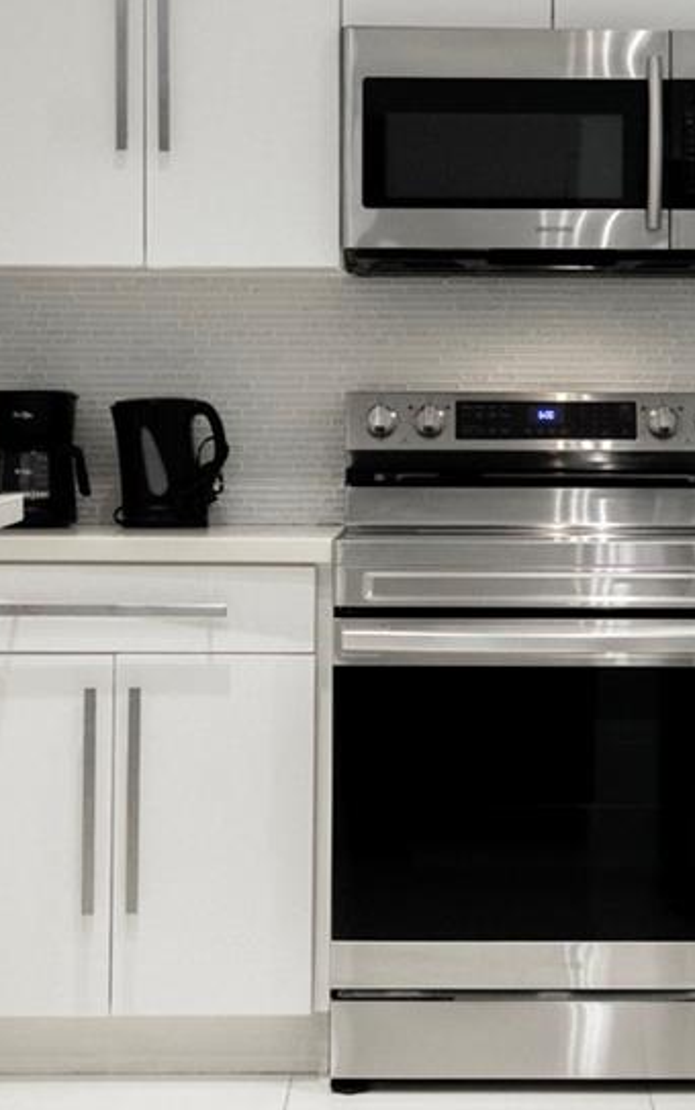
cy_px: 386
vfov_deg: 24.5
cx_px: 505
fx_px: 2542
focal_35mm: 84
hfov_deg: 15.5
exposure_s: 1/40
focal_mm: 28
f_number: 5.6
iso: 800
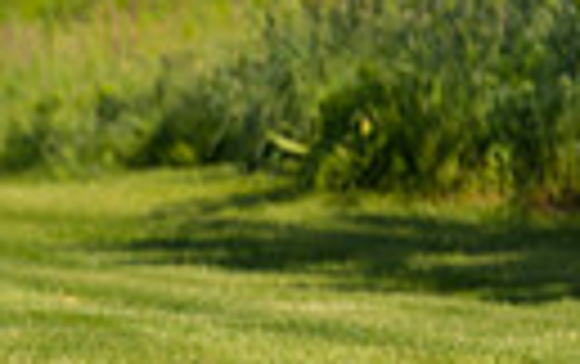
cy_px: 20
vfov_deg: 2.2
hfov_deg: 3.5
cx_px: -436
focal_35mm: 595
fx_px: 9417
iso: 400
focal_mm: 130
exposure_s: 1/2000
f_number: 5.6
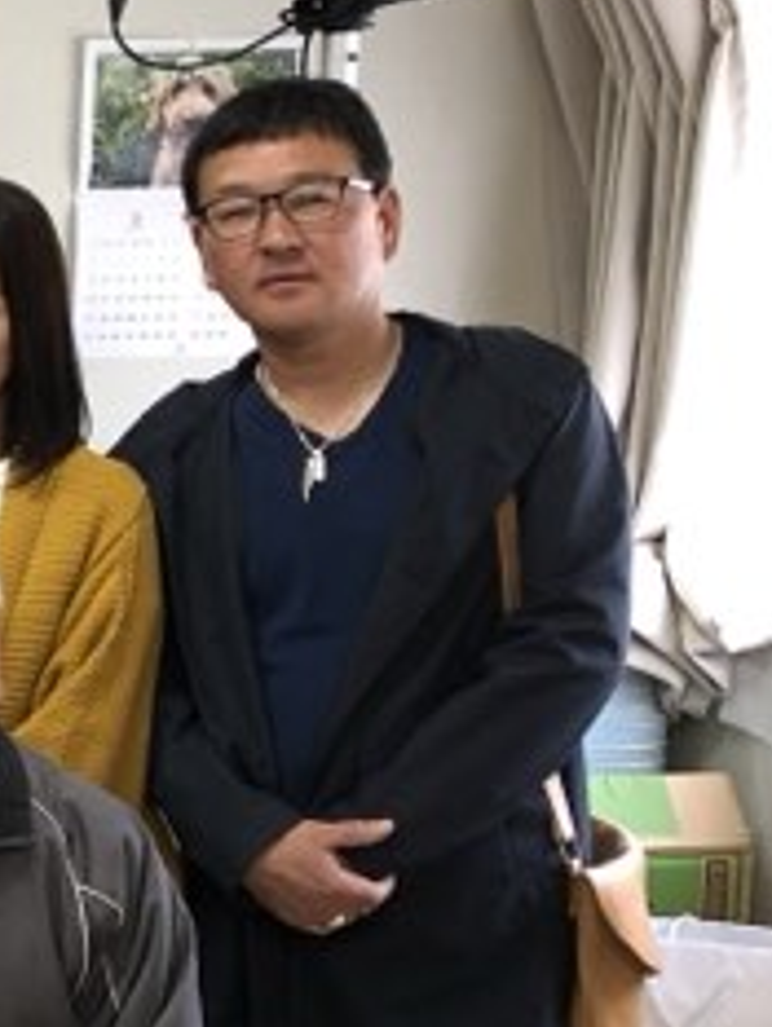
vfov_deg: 18.2
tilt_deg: -9.8
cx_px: -1090
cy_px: 650
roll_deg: +0.9
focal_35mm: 108
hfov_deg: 11.4
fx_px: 3209
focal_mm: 3.99
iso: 40
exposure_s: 1/24
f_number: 1.8
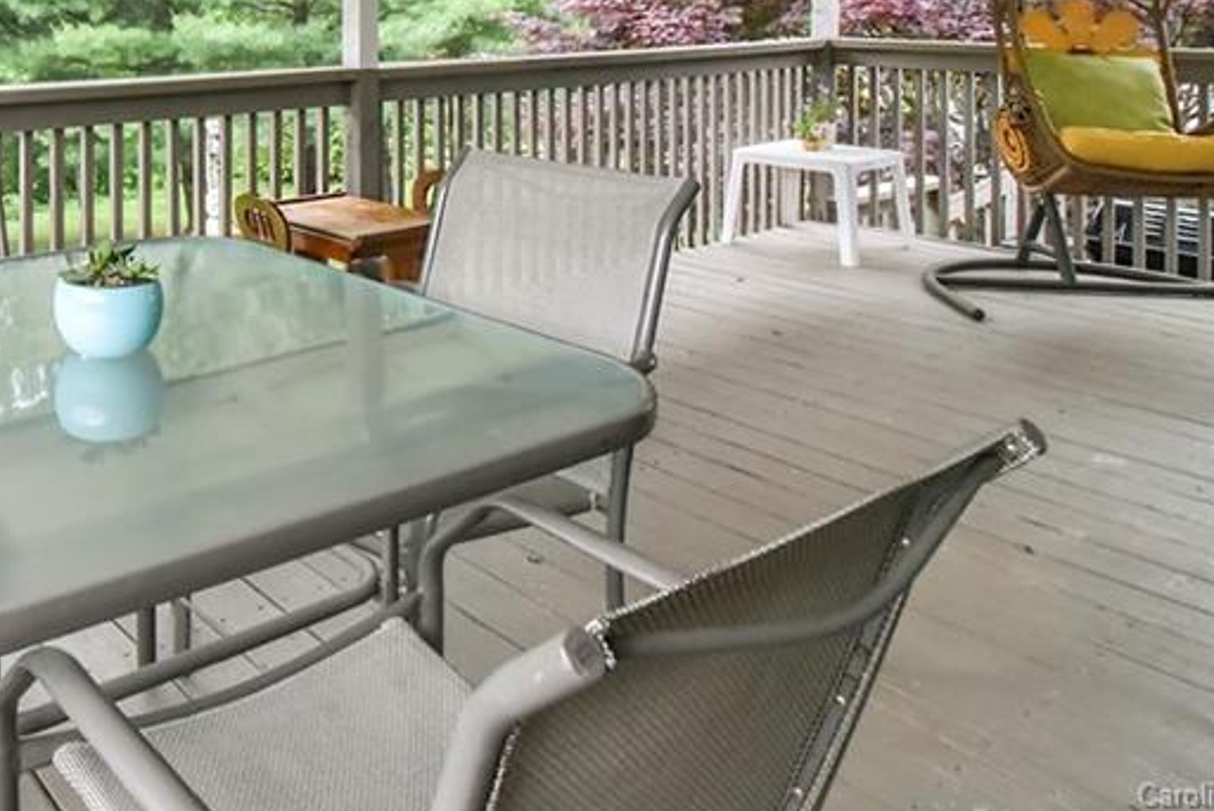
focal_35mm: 32
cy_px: 6
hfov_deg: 53.2
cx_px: 180
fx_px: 1080
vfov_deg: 37.0
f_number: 13
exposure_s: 1/640
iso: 4000
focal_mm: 16
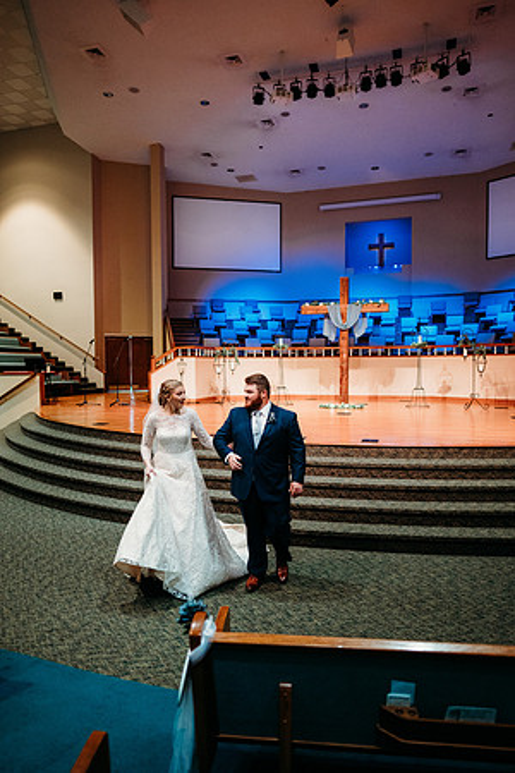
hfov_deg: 53.1
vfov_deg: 73.7
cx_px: 258
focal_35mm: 24
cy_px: 386
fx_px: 515
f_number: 1.8
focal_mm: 24
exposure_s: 1/200
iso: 2500
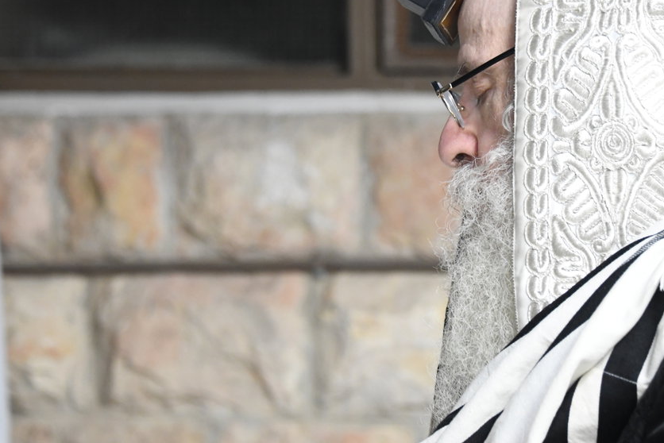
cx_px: 473
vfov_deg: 8.9
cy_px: 185
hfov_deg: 13.3
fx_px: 2841
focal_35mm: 154
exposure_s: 1/100
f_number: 5.6
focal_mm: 92
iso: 3200
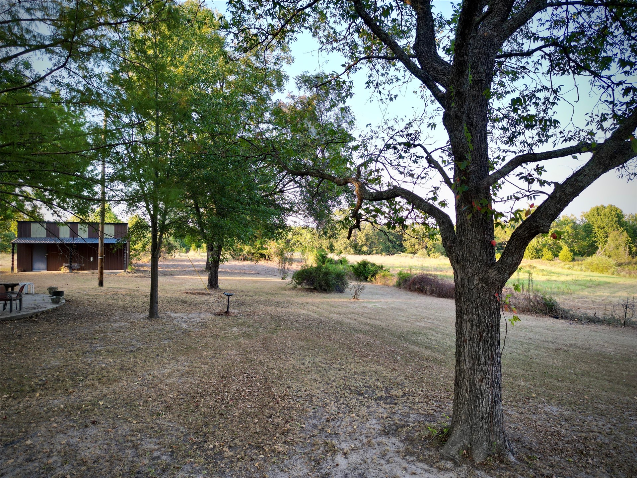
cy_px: 239
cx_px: 318
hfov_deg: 71.6
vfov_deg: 56.8
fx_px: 442
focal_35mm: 24
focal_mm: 6.72
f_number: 1.7
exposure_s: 1/40
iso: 100
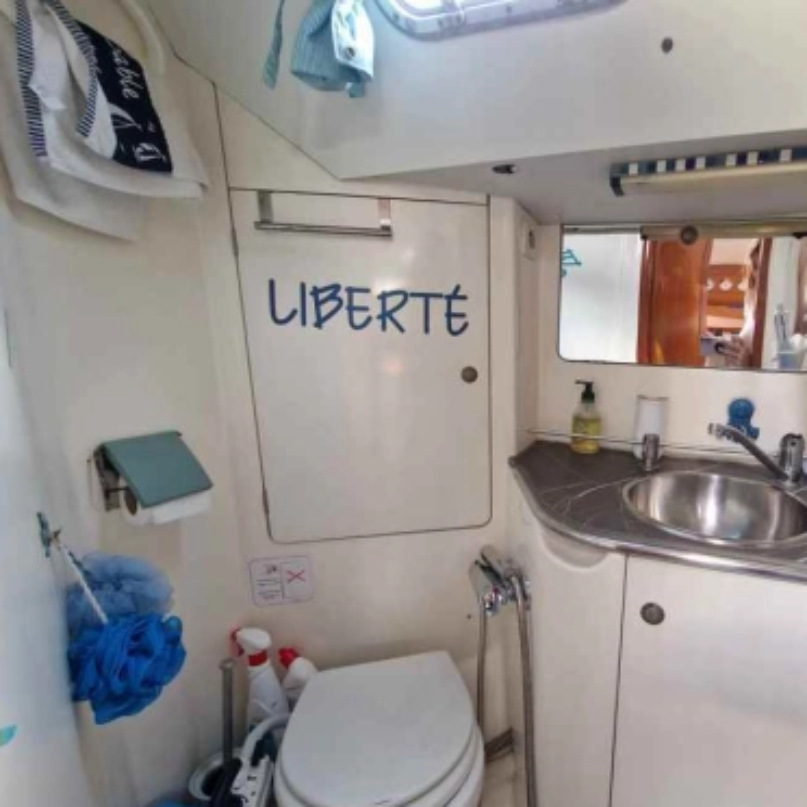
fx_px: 448
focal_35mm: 17
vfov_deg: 83.7
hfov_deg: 80.9
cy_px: 446
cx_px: 545
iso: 320
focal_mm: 2.2
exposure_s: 1/50
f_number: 2.2
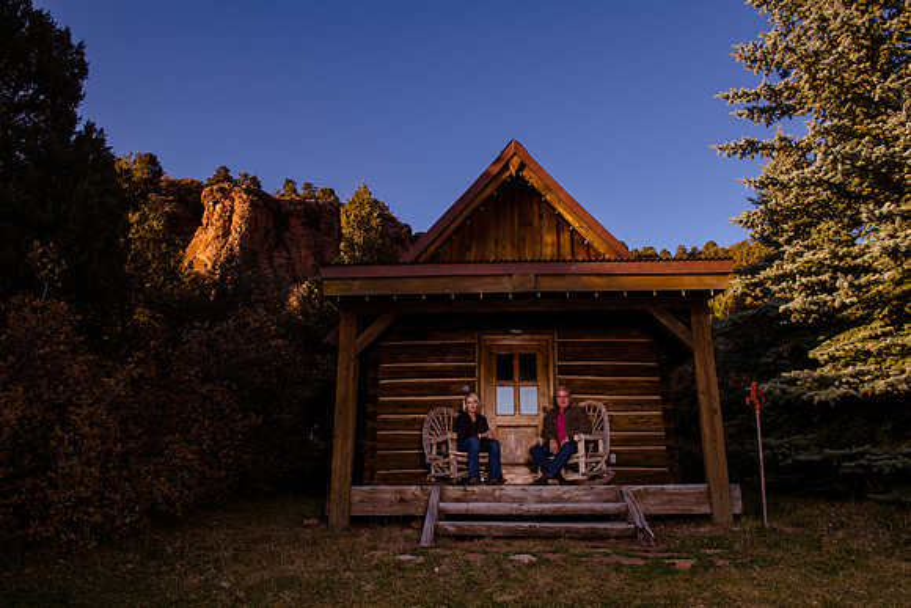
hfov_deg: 73.4
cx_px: 457
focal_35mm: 24
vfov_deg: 52.9
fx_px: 611
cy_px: 304
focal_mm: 24
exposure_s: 1/200
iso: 640
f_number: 8
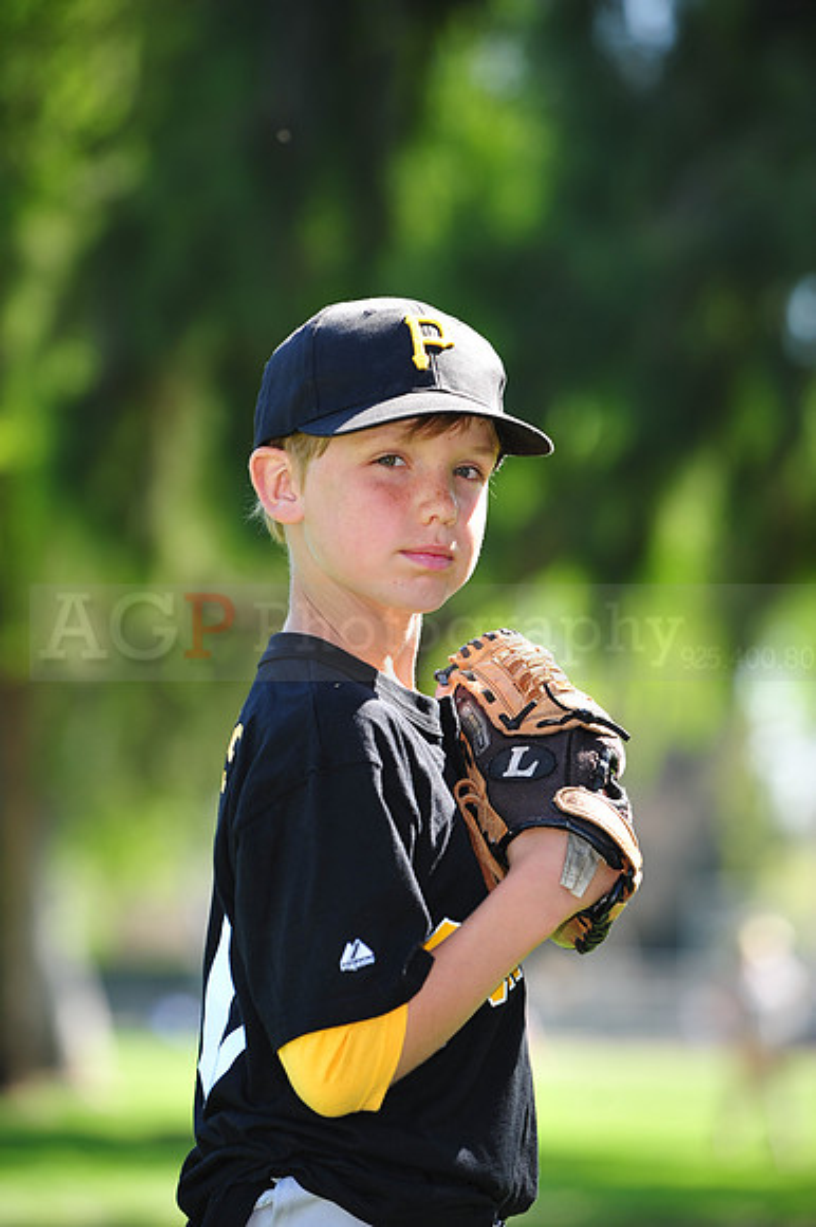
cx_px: 408
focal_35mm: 165
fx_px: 5616
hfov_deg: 8.3
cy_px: 614
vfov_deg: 12.5
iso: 200
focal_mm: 165
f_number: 4.5
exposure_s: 1/320
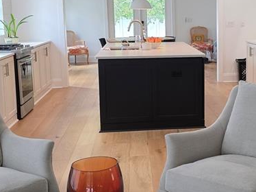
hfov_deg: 30.4
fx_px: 466
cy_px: 80
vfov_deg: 23.2
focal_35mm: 63
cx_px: 182
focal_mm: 6.3
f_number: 1.7
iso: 200
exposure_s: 1/120
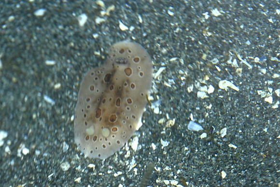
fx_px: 817
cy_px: 94
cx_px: 140
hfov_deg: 19.5
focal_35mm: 105
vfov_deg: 13.0
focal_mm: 105
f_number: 3.2
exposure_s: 1/125
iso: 2200
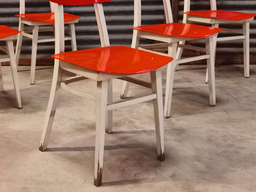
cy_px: 54
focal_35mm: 53
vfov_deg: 27.2
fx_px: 392
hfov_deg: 35.6
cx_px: 75
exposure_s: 1/33.3
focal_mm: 6.71
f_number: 1.9
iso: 640
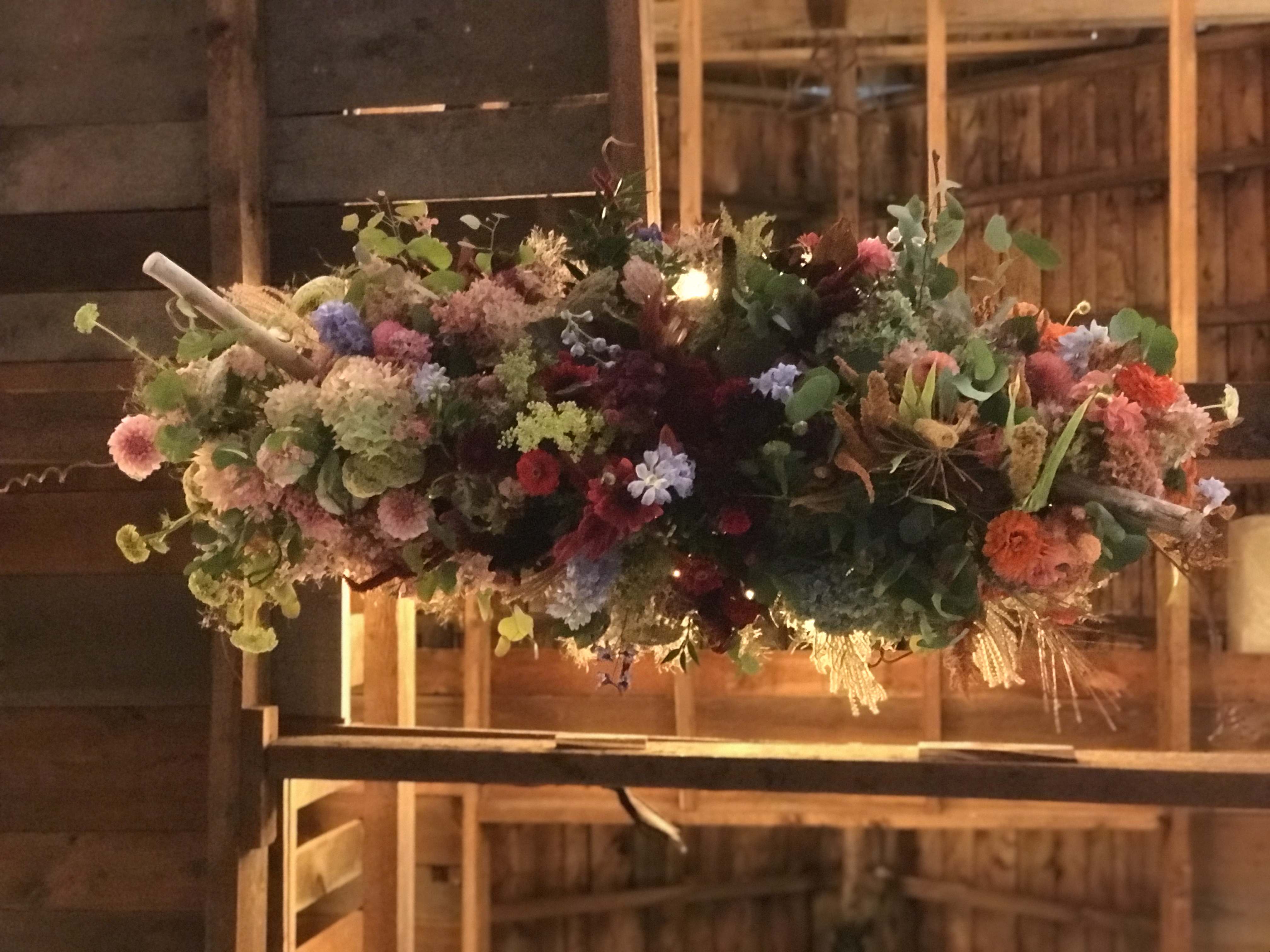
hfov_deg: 33.8
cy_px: 476
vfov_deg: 25.7
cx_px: 635
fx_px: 2091
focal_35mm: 57
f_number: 2.8
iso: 1250
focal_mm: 6.6
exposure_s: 1/60
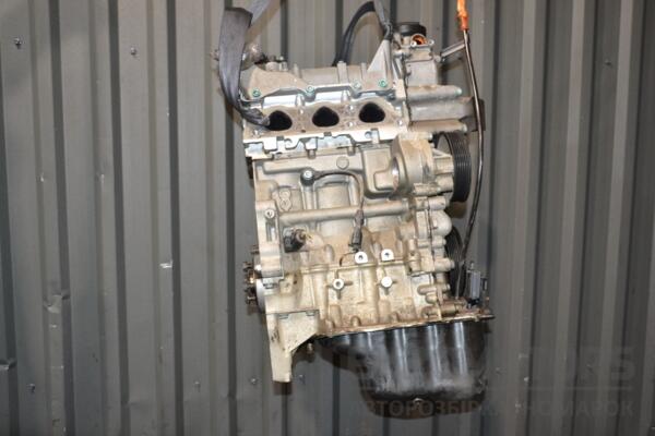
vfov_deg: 36.9
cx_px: 328
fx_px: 655
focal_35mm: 36
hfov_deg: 53.1
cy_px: 218
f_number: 5
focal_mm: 24
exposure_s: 1/60
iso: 800
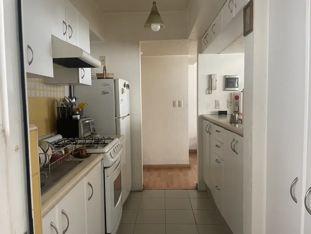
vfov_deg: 53.1
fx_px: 234
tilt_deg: -3.6
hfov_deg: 67.3
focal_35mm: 26
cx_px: 156
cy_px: 117
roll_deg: +1.4
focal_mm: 4.2
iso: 125
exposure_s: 1/60
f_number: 1.6
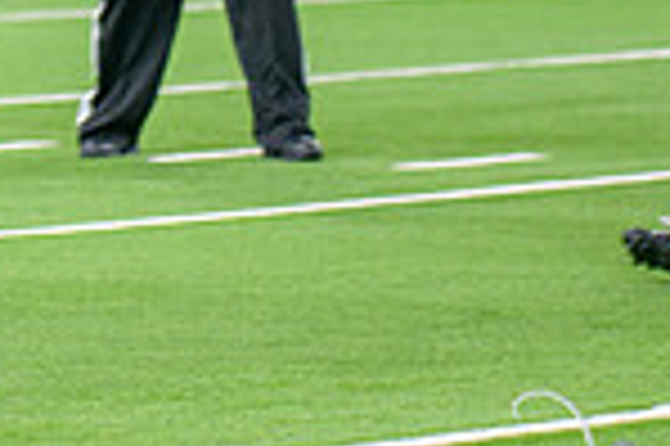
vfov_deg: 2.8
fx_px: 9035
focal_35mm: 486
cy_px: -151
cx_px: -310
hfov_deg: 4.2
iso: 1000
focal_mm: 125
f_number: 2.8
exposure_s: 1/400
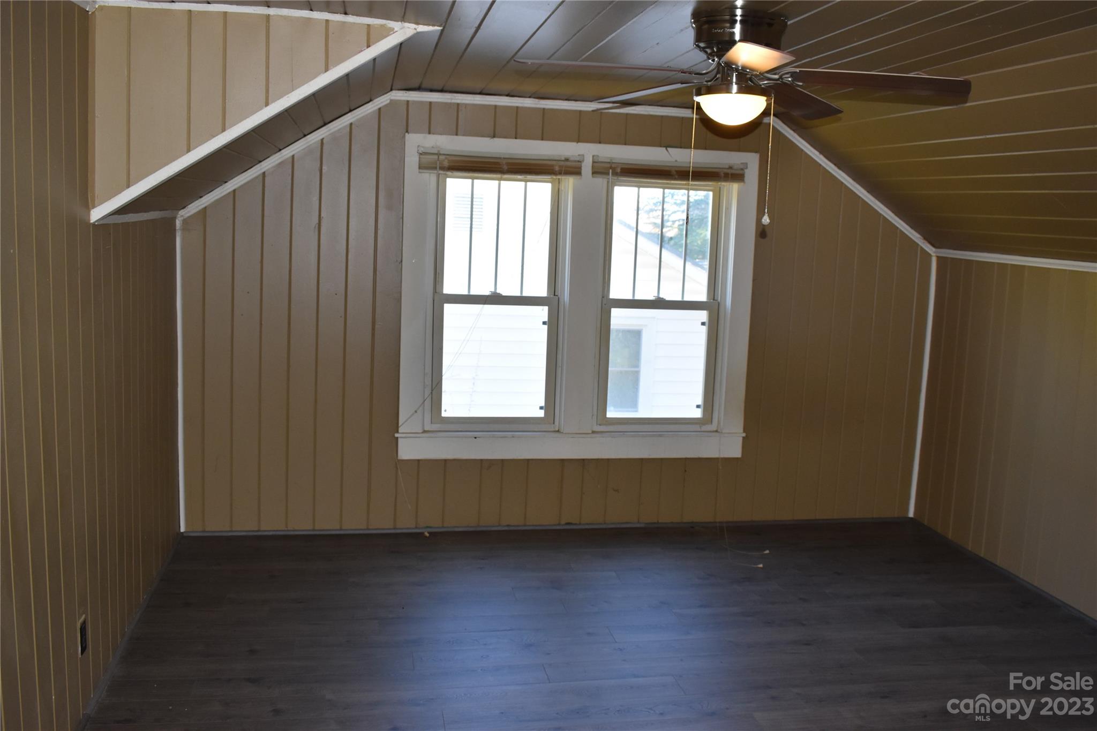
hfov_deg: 57.2
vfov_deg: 40.0
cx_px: 548
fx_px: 1005
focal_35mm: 33
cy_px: 366
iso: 800
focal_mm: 22
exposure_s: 1/125
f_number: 5.6
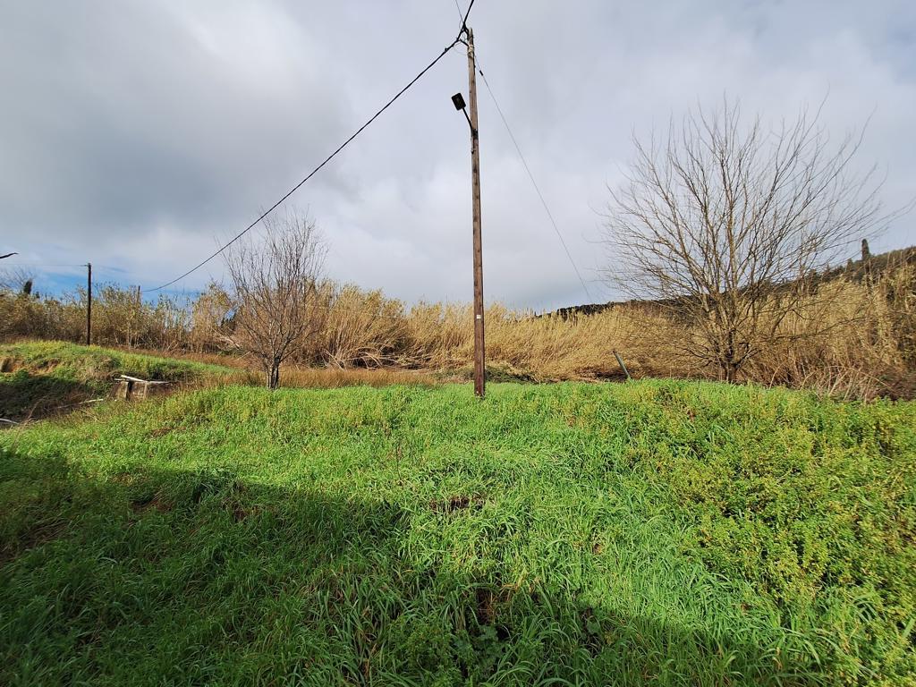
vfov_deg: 89.9
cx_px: 458
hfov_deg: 106.2
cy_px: 344
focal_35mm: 13
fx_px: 344
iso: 40
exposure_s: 1/1548
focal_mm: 1.74
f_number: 2.2
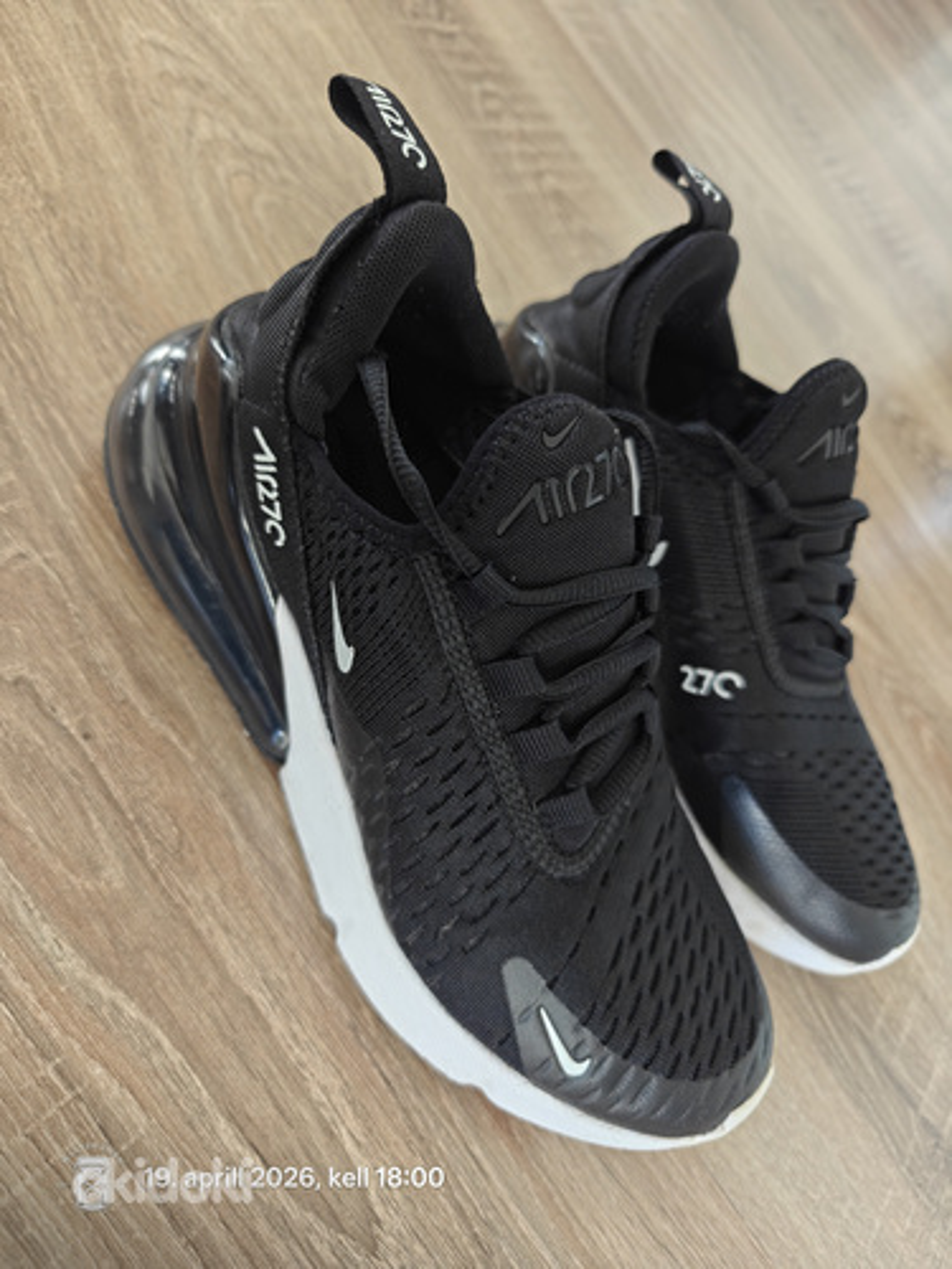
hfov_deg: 58.9
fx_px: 843
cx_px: 476
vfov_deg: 73.9
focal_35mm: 23
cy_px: 634
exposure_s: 1/100
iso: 200
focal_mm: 6.06
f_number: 1.6
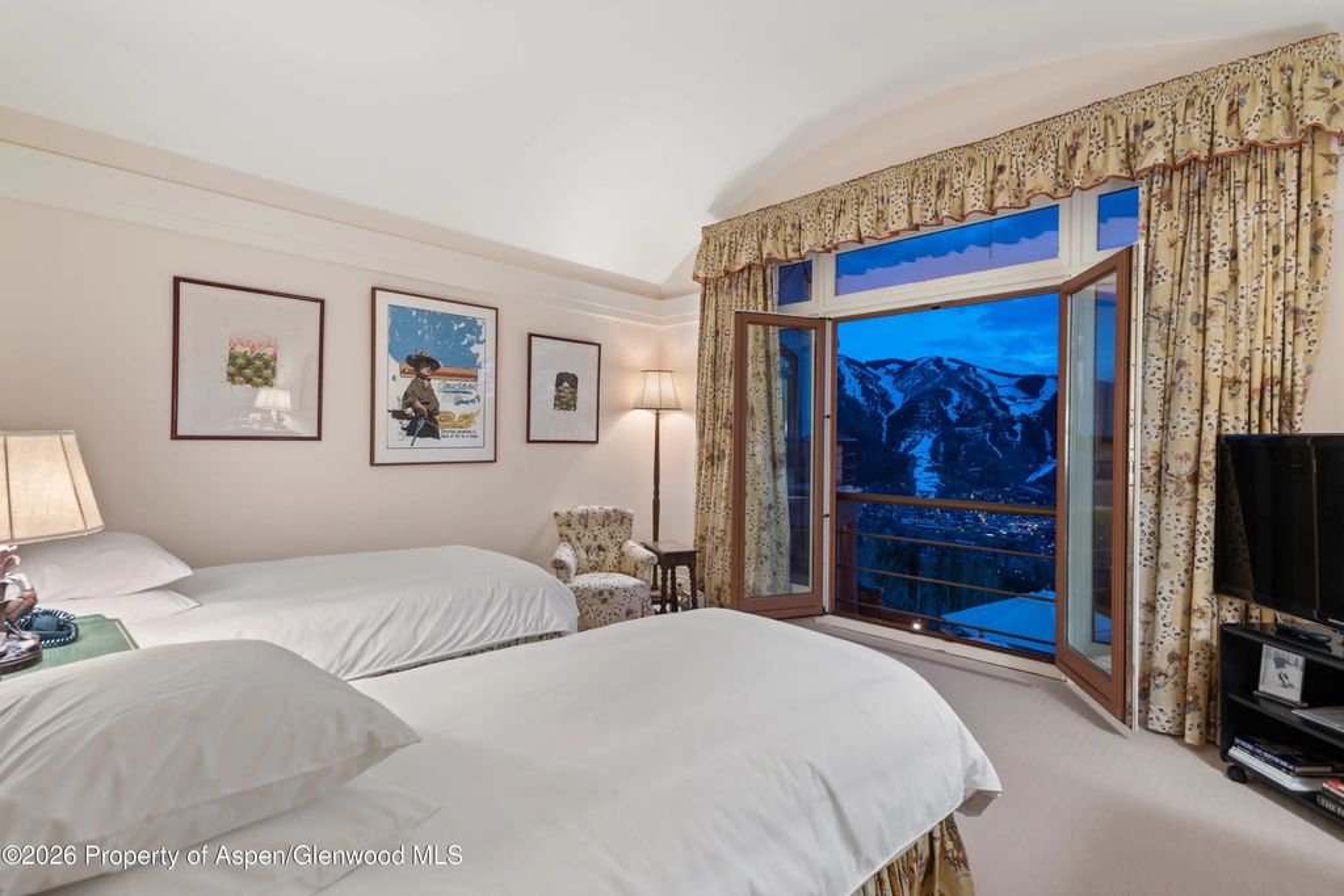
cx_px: 672
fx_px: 635
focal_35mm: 17
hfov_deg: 93.3
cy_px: 448
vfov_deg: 70.5
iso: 100
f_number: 7.1
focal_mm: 17
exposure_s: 5
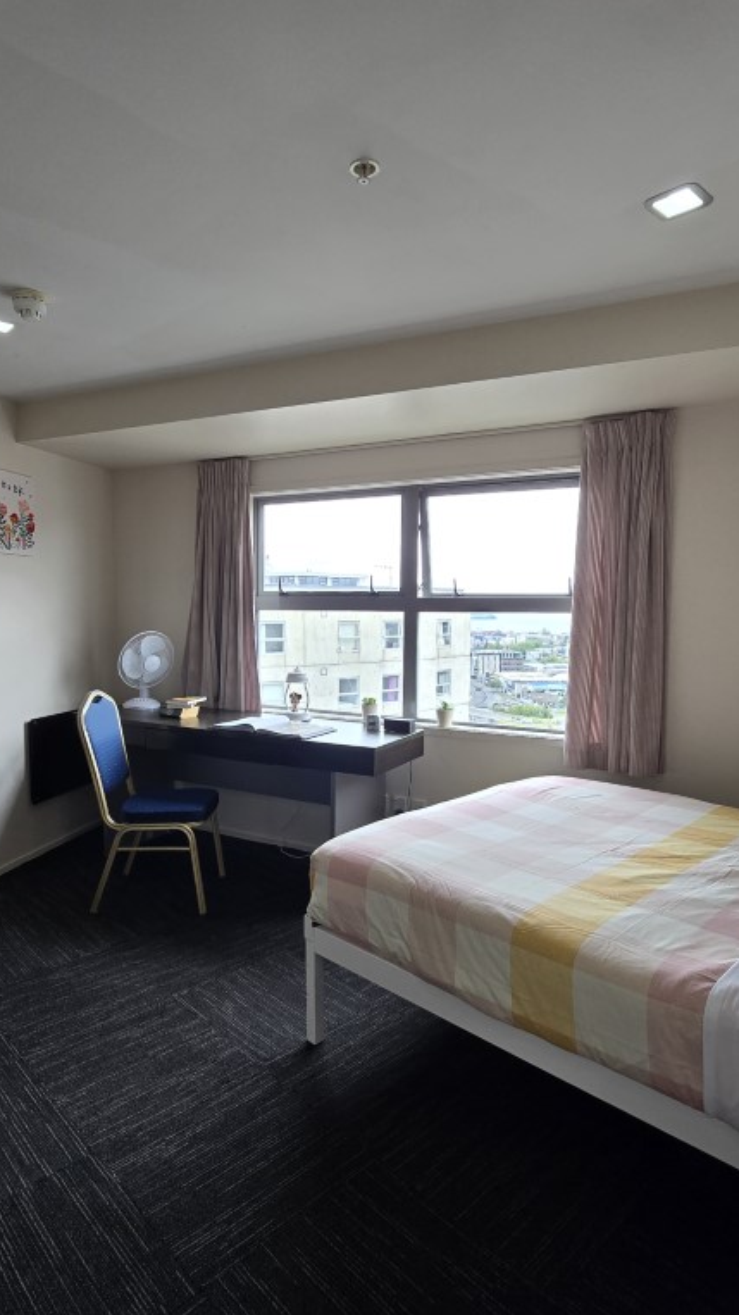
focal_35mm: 19
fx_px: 662
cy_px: 655
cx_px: 360
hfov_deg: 58.3
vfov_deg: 89.6
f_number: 2.2
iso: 50
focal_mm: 2.2
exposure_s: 1/158
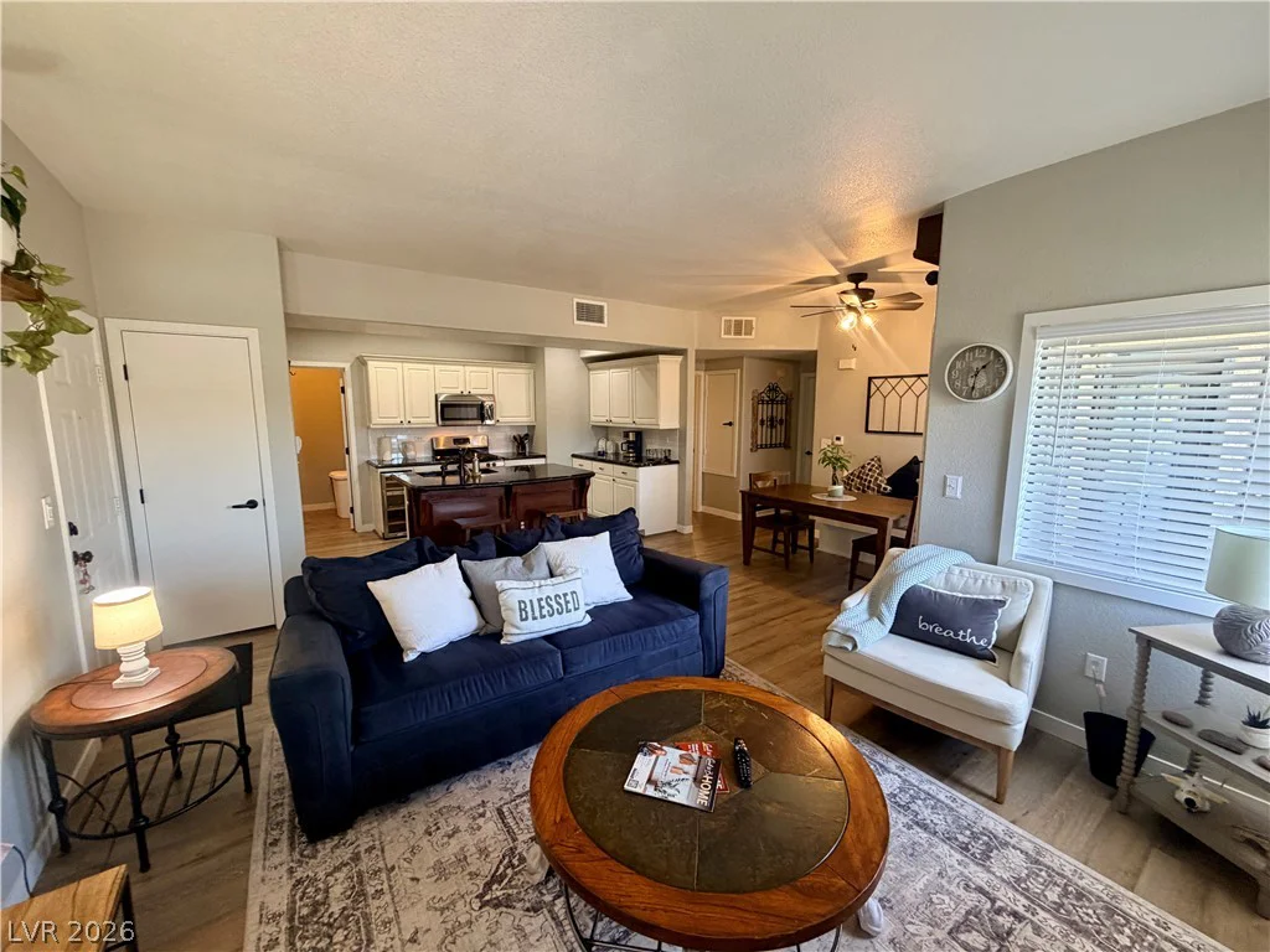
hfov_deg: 102.1
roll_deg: +0.1
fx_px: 514
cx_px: 635
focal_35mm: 14
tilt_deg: -7.5
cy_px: 476
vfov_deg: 85.7
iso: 250
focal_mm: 2.22
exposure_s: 1/60
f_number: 2.2
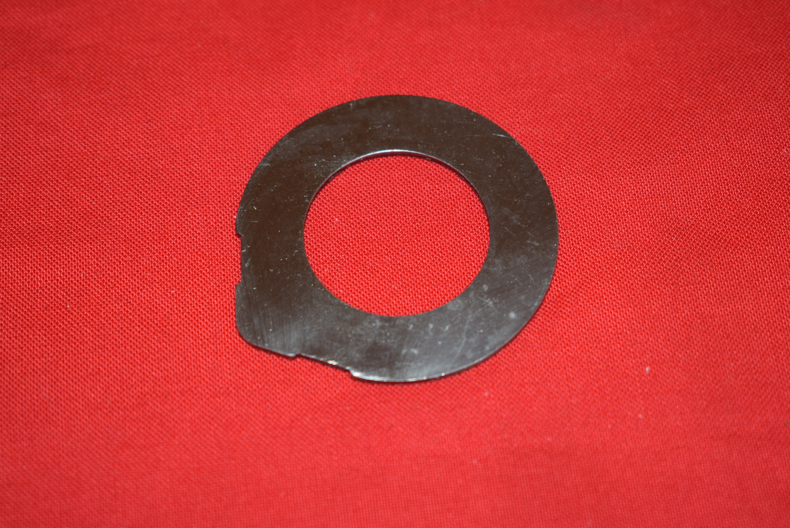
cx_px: 395
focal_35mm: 72
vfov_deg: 19.0
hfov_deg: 28.1
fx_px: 1581
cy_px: 264
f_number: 5.3
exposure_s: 1/40
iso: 320
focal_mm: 48
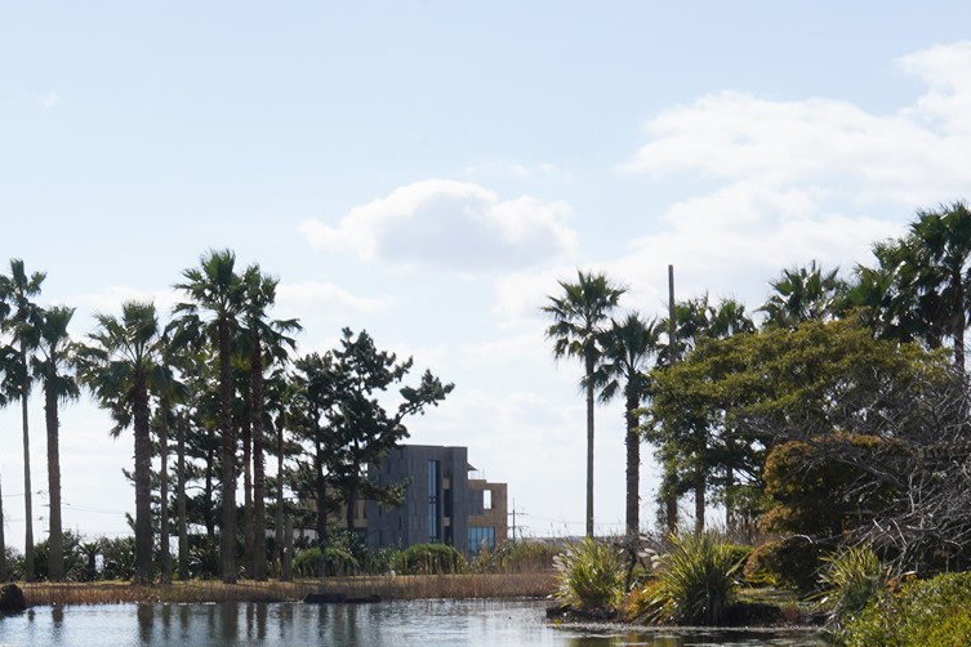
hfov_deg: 21.7
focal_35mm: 93
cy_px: 856
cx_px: 244
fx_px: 2508
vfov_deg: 14.1
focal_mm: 35
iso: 200
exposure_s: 1/100
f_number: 20
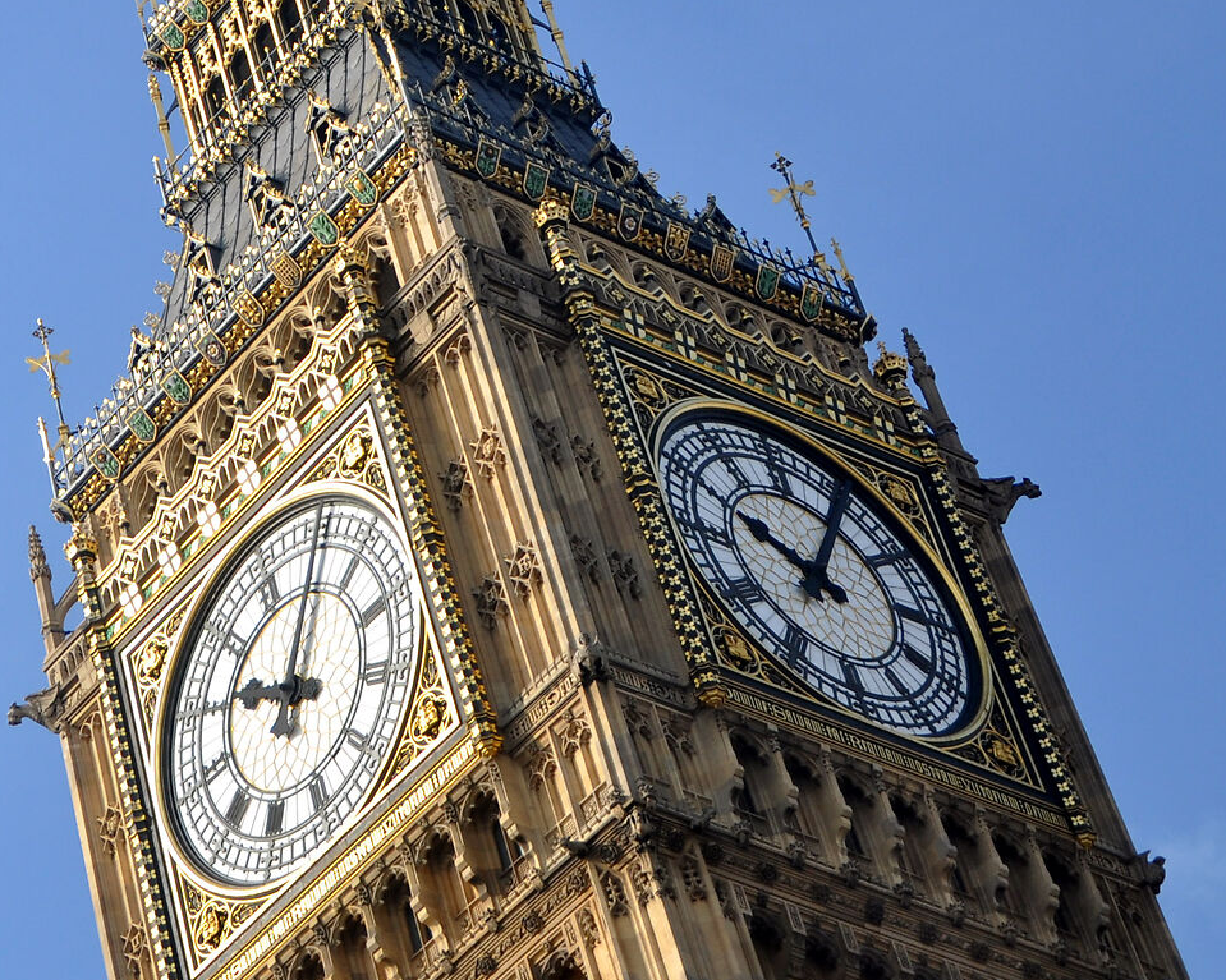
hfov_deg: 15.3
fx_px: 4469
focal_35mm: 123
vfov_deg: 12.5
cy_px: 290
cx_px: -23
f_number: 7.1
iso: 200
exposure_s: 1/800
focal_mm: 35
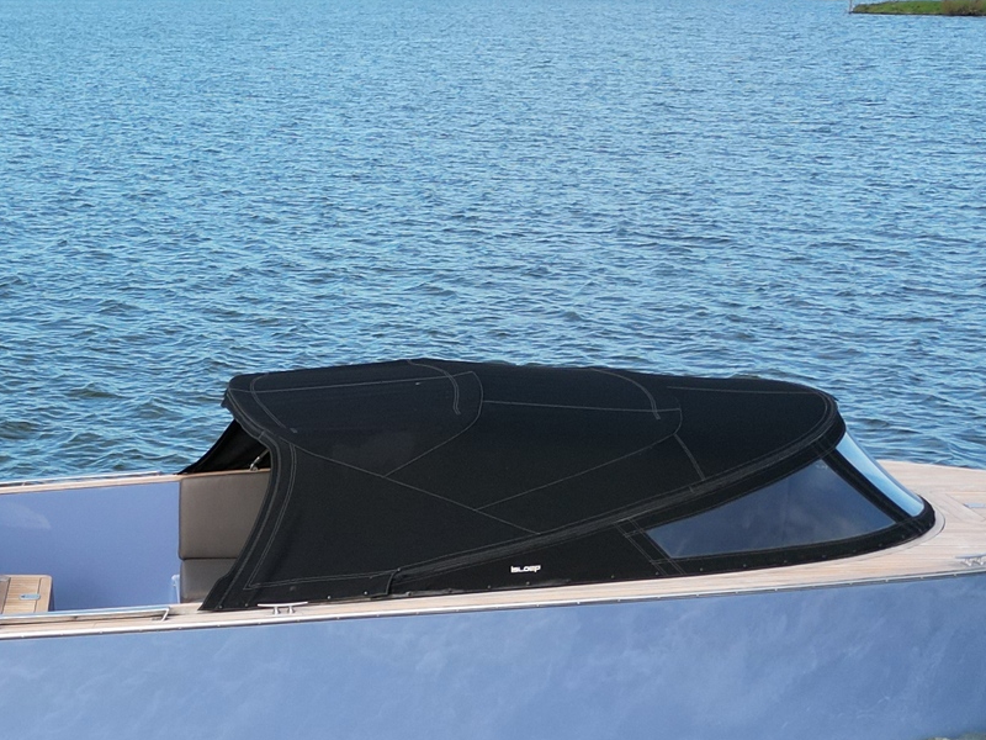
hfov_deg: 25.5
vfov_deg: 19.2
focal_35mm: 75
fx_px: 2136
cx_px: 179
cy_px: 697
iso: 130
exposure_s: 1/1600
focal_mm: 6.72
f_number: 1.7
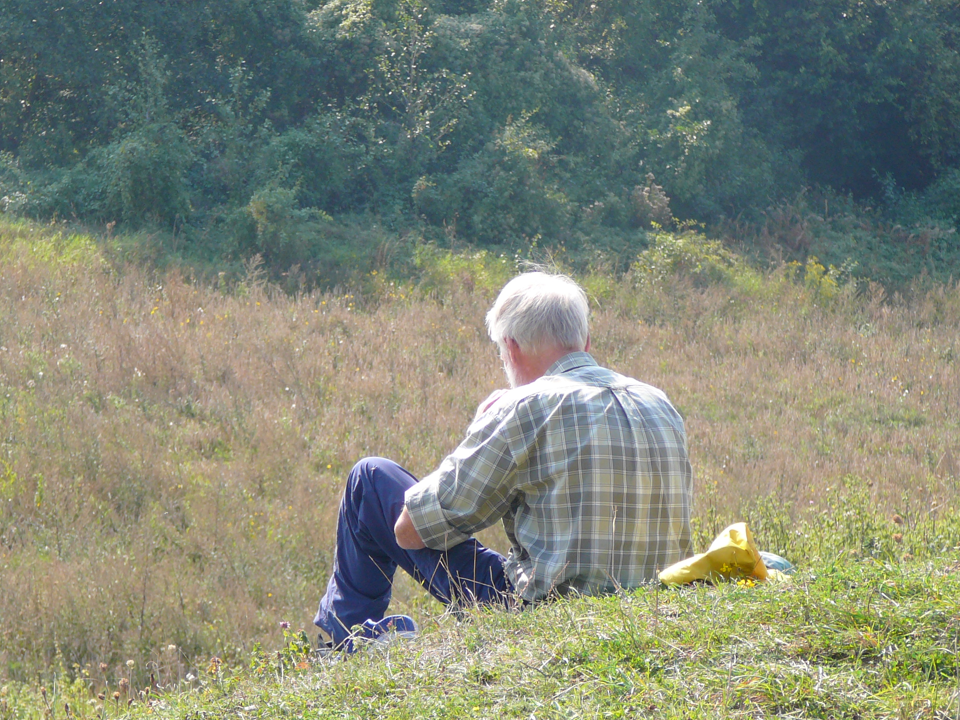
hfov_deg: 11.6
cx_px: 462
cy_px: 392
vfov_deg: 8.7
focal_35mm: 171
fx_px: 4742
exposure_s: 1/250
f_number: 4
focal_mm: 22
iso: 80
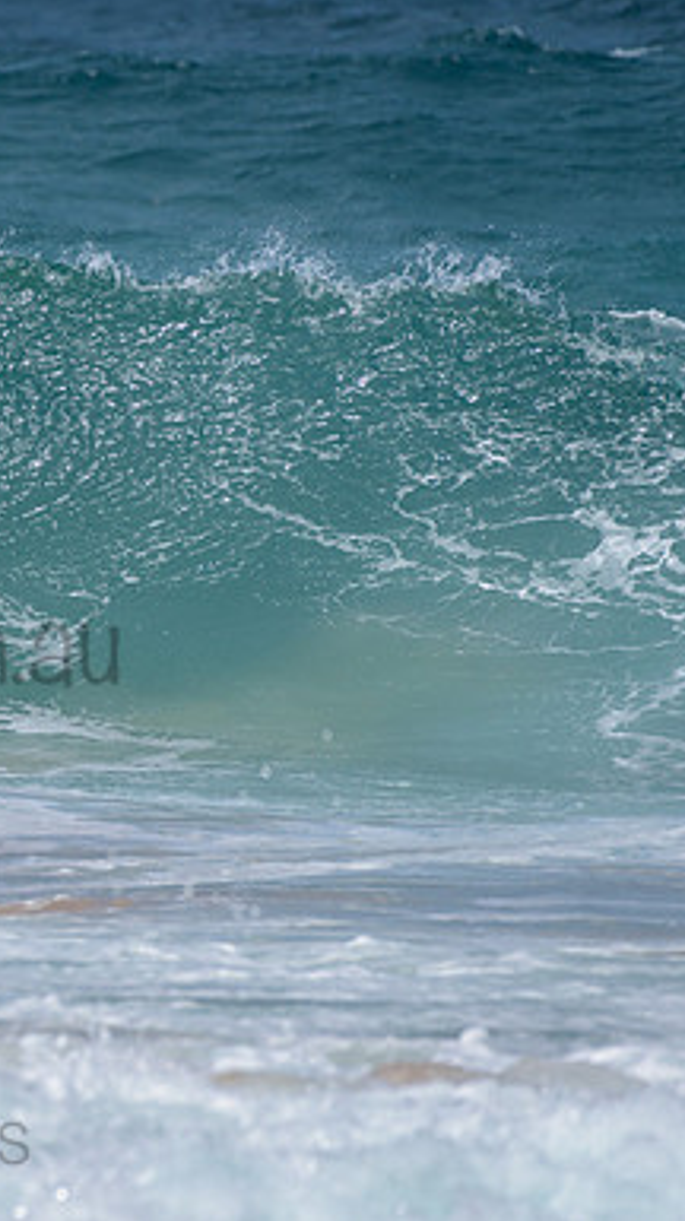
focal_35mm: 969
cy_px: 522
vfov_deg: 2.2
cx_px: -383
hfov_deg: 1.3
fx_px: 31352
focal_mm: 500
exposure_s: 1/2000
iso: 100
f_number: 5.6
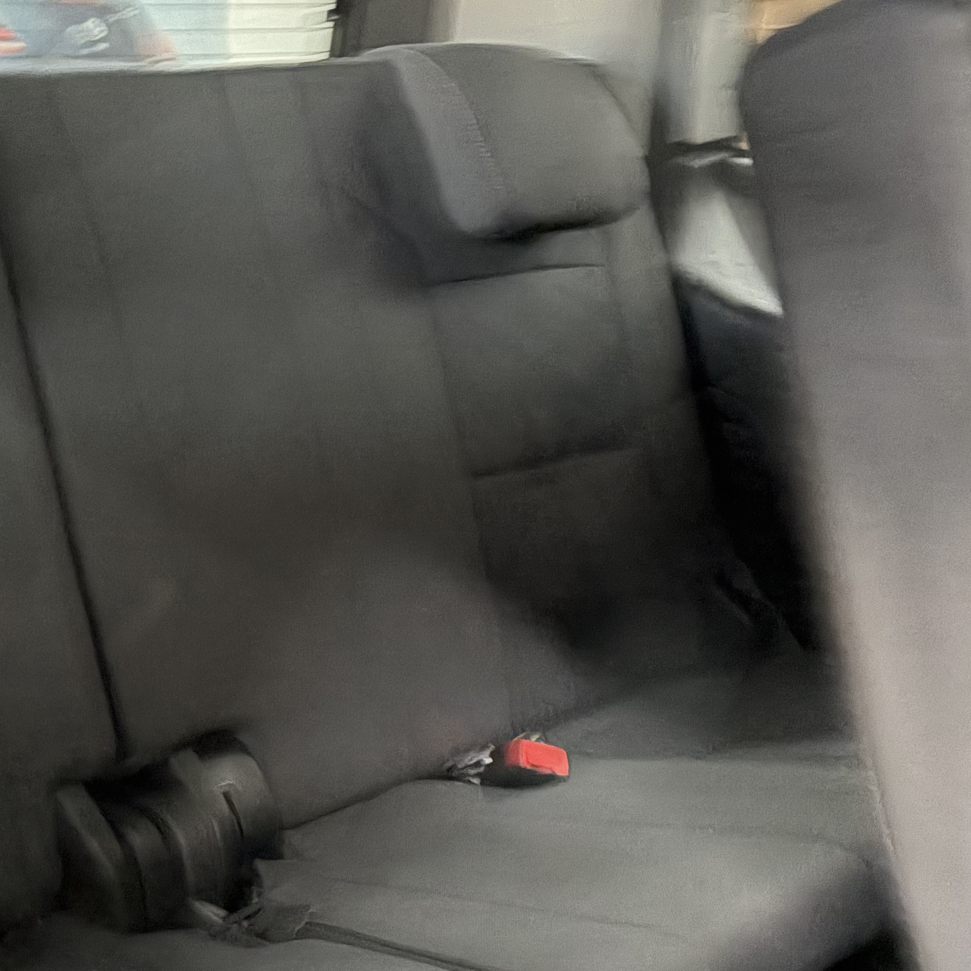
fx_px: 1523
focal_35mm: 48
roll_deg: +1.5
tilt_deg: -16.9
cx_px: 217
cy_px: 593
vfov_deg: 35.2
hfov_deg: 34.4
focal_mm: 5.96
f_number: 1.6
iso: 1000
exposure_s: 1/20
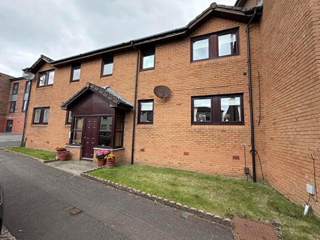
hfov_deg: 102.1
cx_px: 160
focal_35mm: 14
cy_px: 120
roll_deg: -1.9
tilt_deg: +7.2
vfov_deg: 85.7
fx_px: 129
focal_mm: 2.22
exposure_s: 1/502
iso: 50
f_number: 2.2
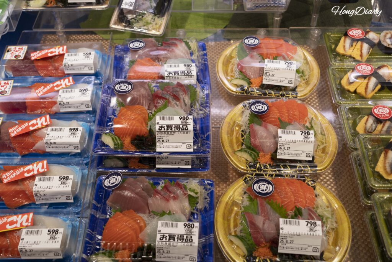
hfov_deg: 42.7
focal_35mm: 46
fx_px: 501
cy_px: 131
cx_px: 196
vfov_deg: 29.3
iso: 320
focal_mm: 46
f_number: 5.6
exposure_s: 1/160
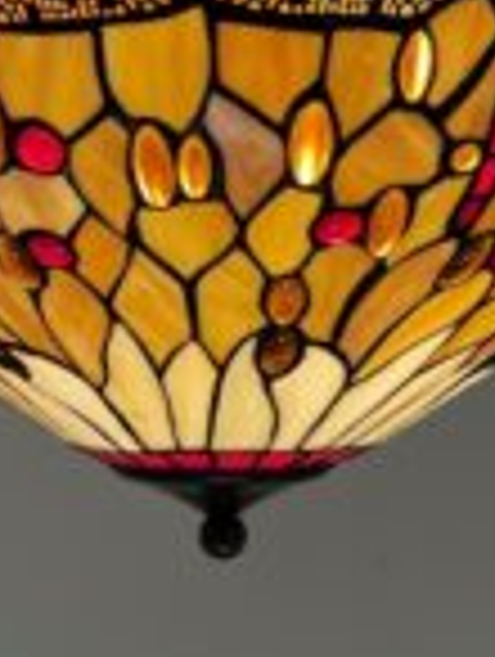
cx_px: 198
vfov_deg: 27.3
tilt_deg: +0.8
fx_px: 1350
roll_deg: -0.5
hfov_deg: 20.8
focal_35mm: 71
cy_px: 400
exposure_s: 1/100
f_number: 1.6
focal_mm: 4.2
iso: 100
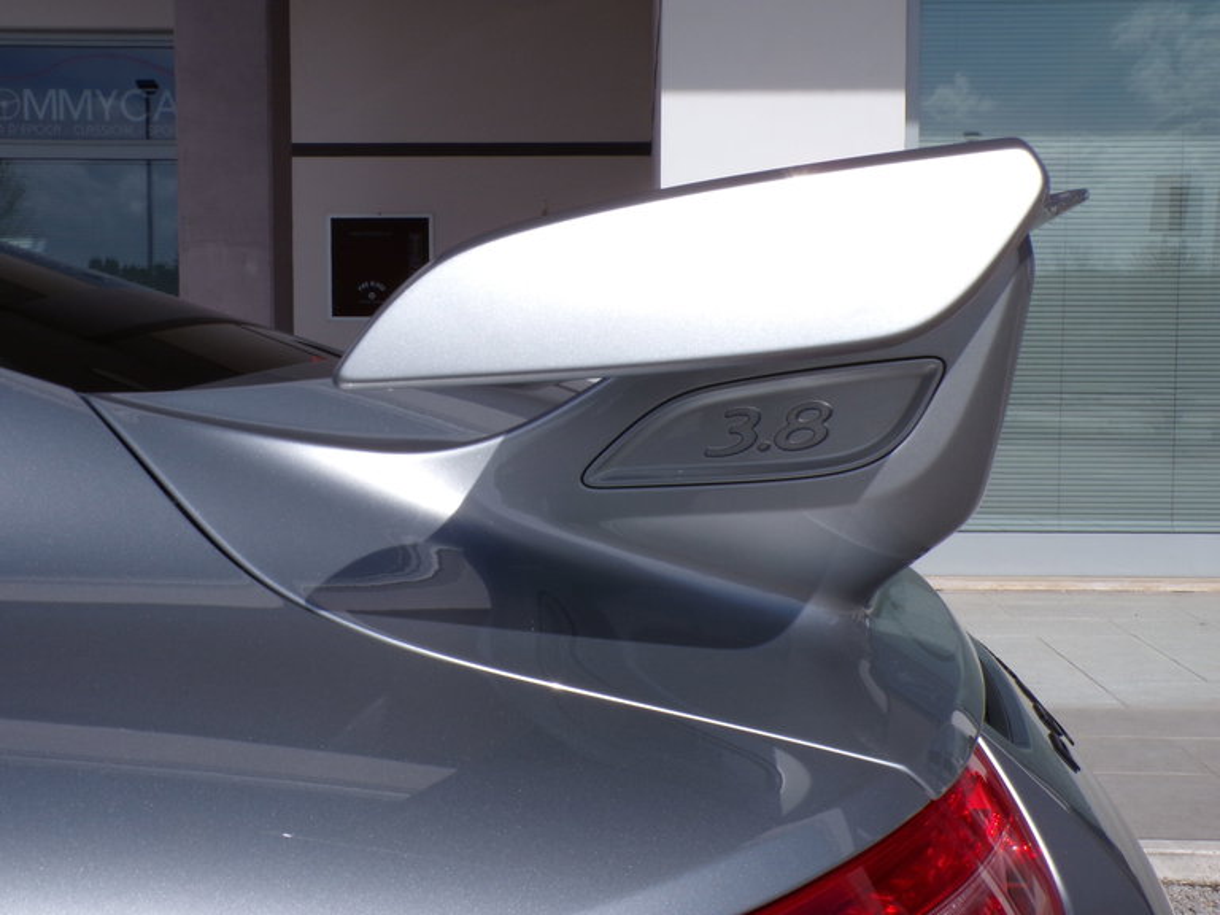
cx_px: 610
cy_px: 458
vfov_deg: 34.3
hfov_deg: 44.8
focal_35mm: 42
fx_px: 1480
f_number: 8.9
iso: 100
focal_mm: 7.6
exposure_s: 1/400
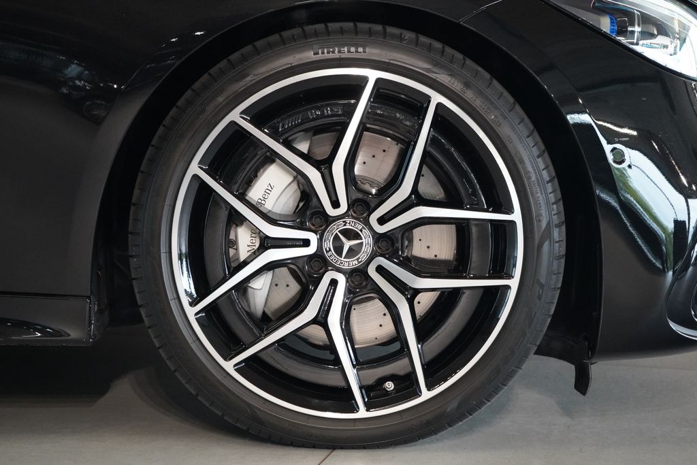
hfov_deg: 28.8
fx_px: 1355
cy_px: 232
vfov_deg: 19.5
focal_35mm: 70
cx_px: 348
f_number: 5.6
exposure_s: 1/160
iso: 10000
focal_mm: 70
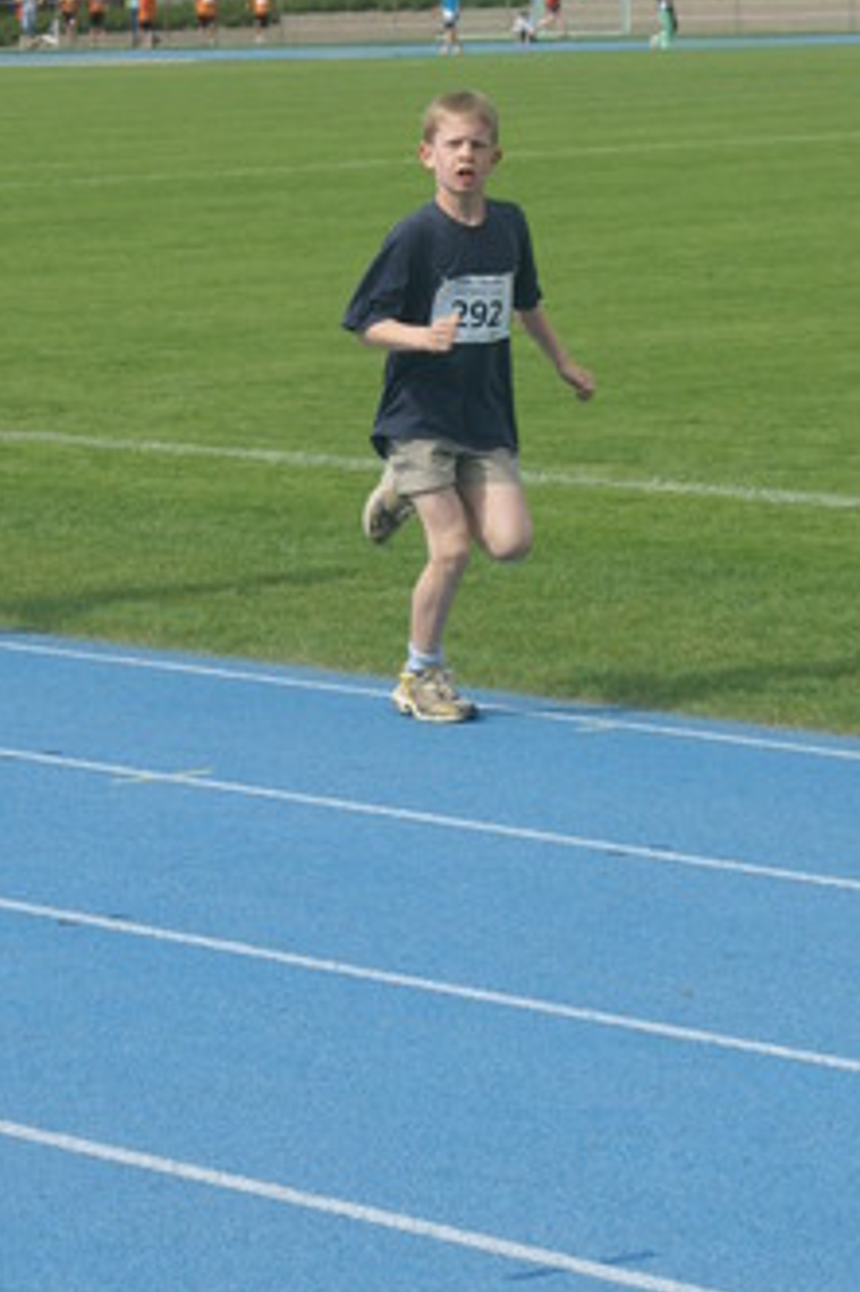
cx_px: 354
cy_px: 463
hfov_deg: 8.0
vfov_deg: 12.0
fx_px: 6133
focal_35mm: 171
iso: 100
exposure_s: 1/320
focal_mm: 70
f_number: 6.3
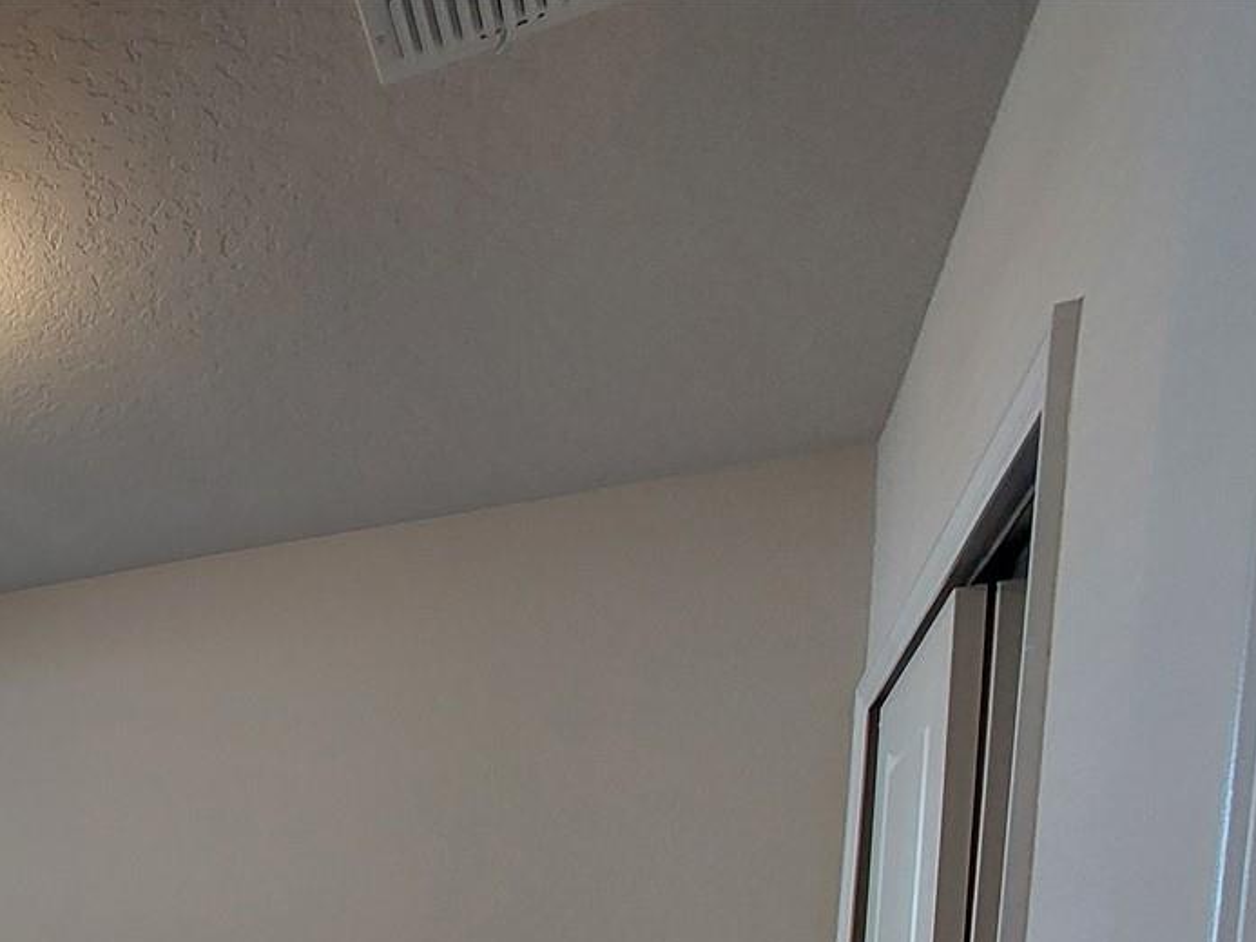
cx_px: -147
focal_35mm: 30
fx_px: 1089
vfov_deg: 37.5
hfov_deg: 44.5
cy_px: 1083
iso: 160
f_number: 2.2
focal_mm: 1.74
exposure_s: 1/60
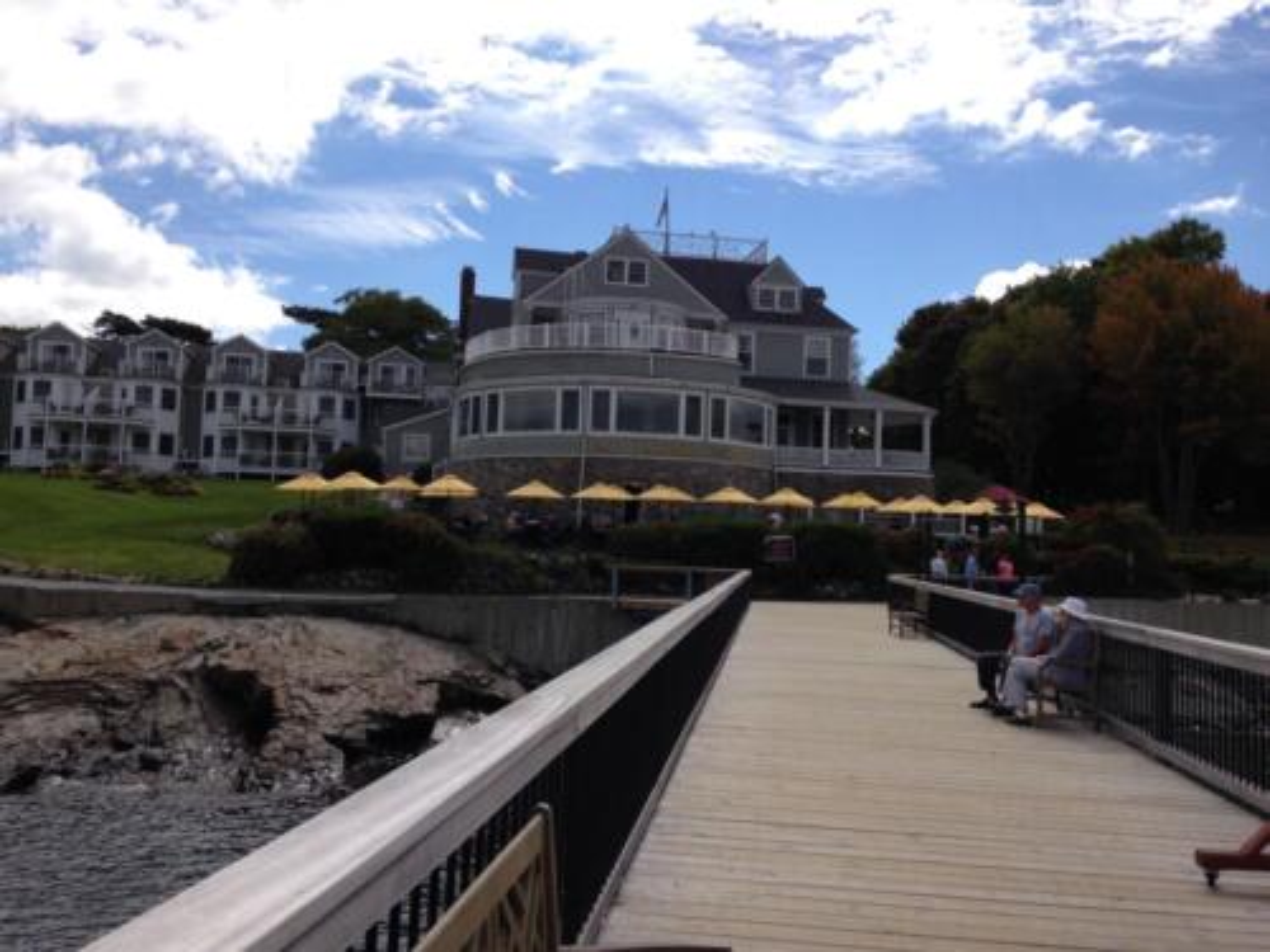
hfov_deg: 55.4
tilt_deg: +3.2
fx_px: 1211
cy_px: 476
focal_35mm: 33
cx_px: 635
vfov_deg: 42.9
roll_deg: -1.4
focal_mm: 4.12
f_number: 2.4
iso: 50
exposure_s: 1/2584
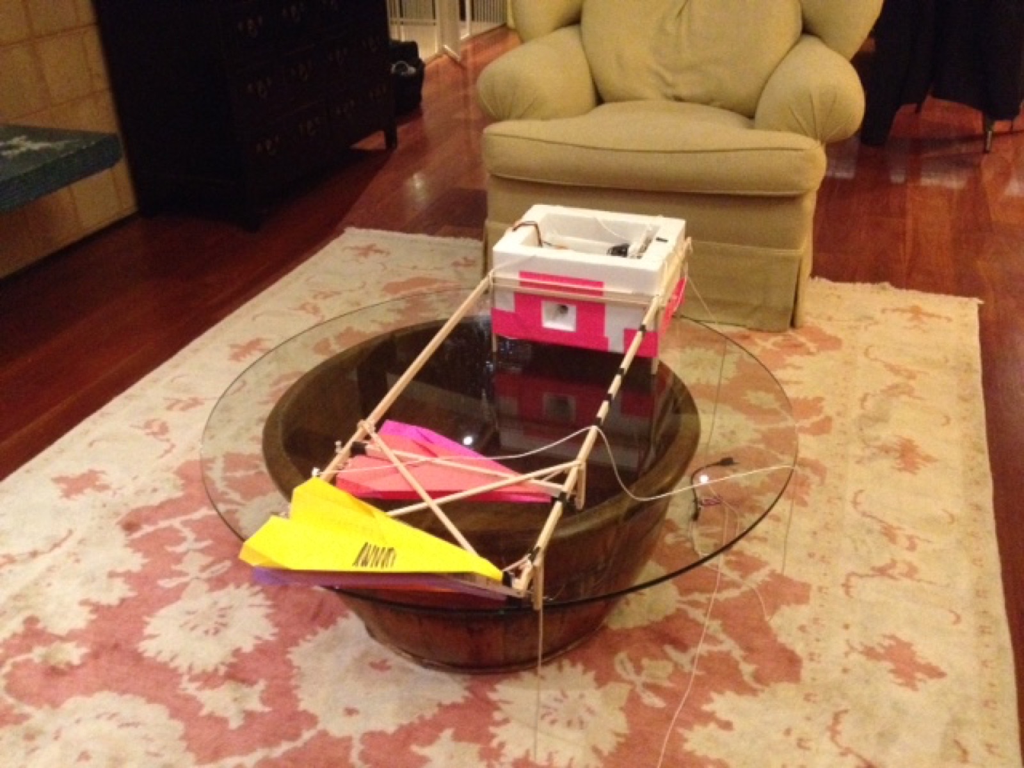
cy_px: 384
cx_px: 512
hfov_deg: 52.6
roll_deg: +1.4
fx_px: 1035
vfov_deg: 40.7
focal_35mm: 35
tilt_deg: -31.6
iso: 640
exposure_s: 1/15
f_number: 2.4
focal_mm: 4.28
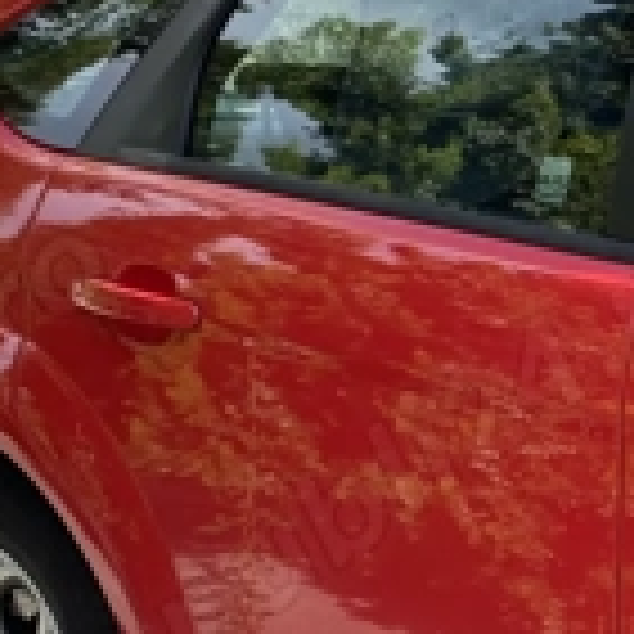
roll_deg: -1.2
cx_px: 760
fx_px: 2031
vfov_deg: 17.6
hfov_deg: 17.0
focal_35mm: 98
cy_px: 495
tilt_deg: -13.6
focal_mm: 4.25
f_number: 1.8
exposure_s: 1/502
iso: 32
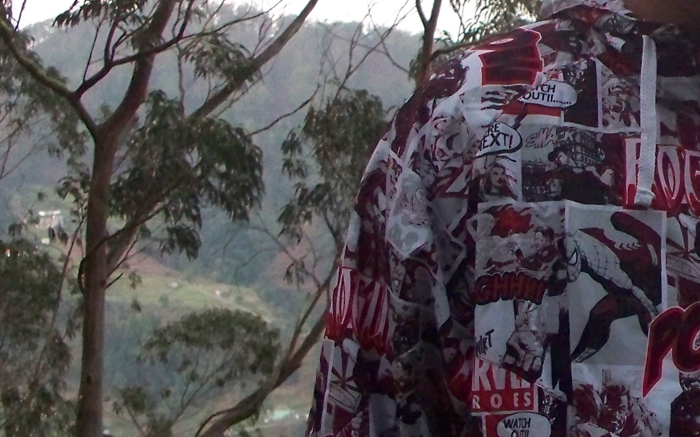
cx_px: 831
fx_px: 2098
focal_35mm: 110
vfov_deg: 11.9
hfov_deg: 18.0
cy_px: 165
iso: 400
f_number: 2.8
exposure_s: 1/30
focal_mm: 7.54
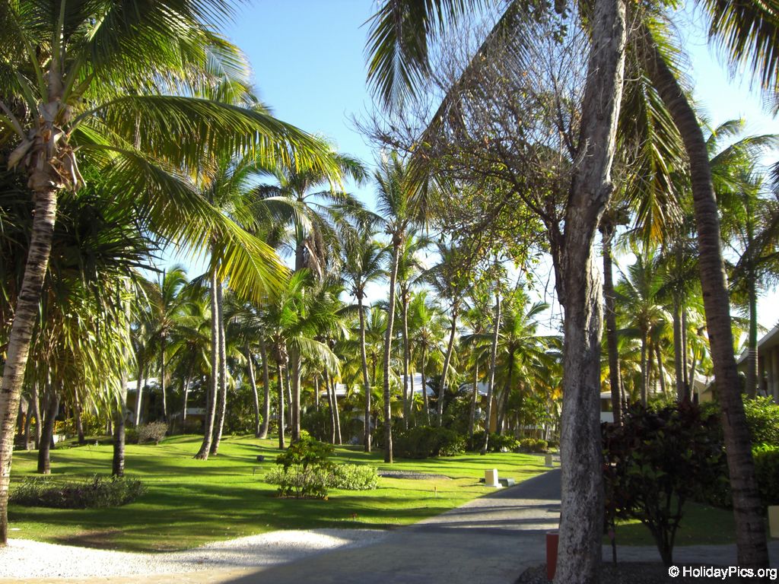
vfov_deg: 37.7
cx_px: 390
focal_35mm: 38
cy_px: 292
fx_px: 855
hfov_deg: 49.0
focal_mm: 6.2
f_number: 2.7
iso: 64
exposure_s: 1/400
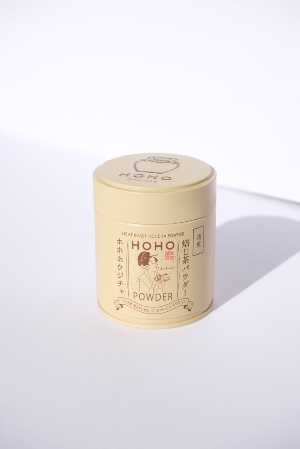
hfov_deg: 20.3
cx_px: 150
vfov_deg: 30.1
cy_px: 224
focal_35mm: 67
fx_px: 837
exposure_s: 1/950
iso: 160
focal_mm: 44.5
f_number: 5.6
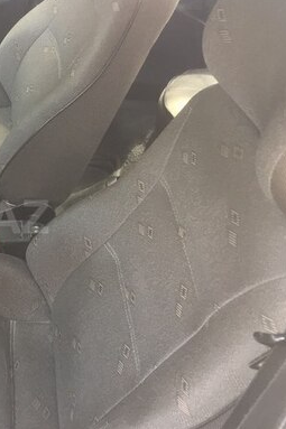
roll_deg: -1.0
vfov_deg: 38.2
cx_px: -66
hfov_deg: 23.5
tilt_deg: -39.6
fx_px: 620
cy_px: 217
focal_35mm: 52
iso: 32
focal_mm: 4.15
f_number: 2.2
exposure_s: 1/33
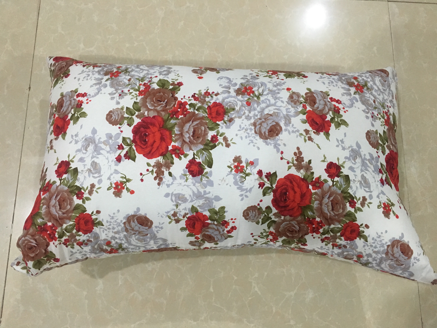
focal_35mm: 29
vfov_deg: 48.2
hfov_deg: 61.7
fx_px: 366
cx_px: 218
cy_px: 164
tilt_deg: -75.5
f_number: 2.2
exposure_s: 1/25
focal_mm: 4.15
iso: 200
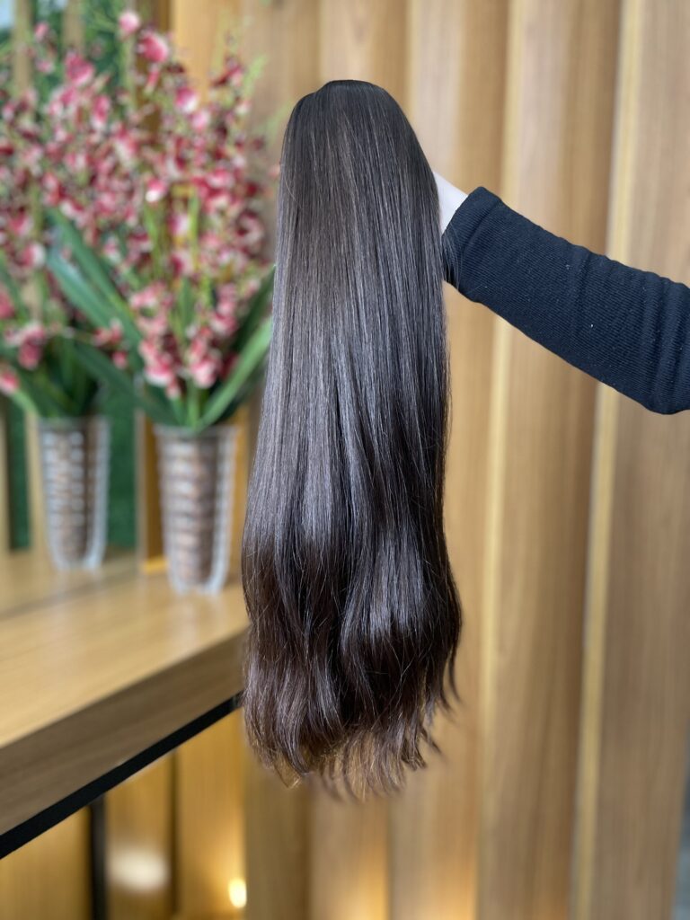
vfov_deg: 67.3
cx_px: 345
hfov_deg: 53.1
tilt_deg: -5.5
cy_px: 460
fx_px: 691
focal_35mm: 26
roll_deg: -0.8
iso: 200
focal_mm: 4.2
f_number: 1.6
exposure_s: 1/60
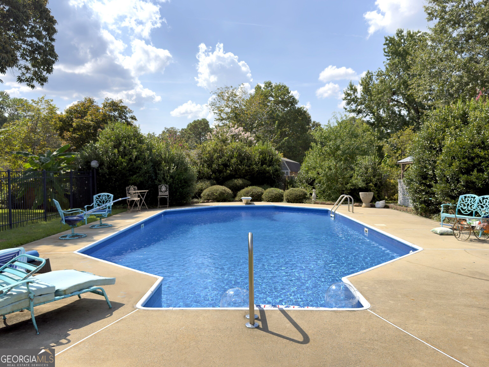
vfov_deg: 49.7
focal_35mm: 28
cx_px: 244
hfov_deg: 63.4
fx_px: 396
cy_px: 184
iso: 64
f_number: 1.78
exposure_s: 1/3831
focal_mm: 6.76
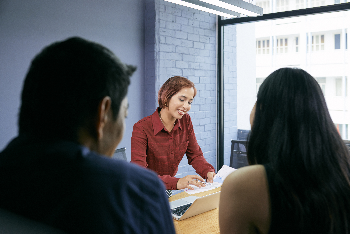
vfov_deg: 37.9
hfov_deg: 54.4
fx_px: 340
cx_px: 175
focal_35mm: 35
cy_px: 117
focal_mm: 35
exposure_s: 1/160
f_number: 4.5
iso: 400
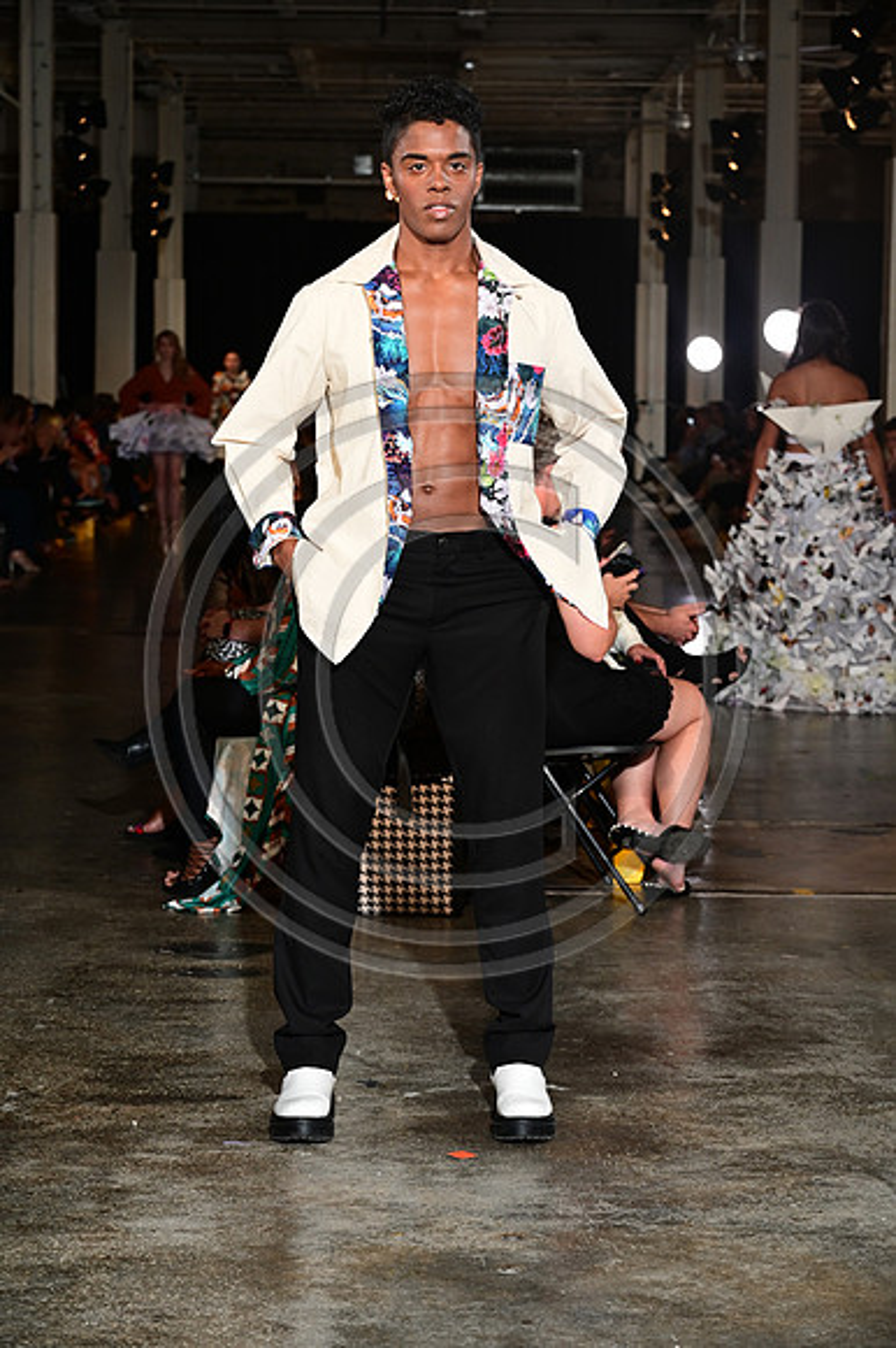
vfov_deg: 23.9
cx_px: 448
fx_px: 3177
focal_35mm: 85
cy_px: 674
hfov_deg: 16.1
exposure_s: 1/125
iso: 1000
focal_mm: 85
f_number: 6.3
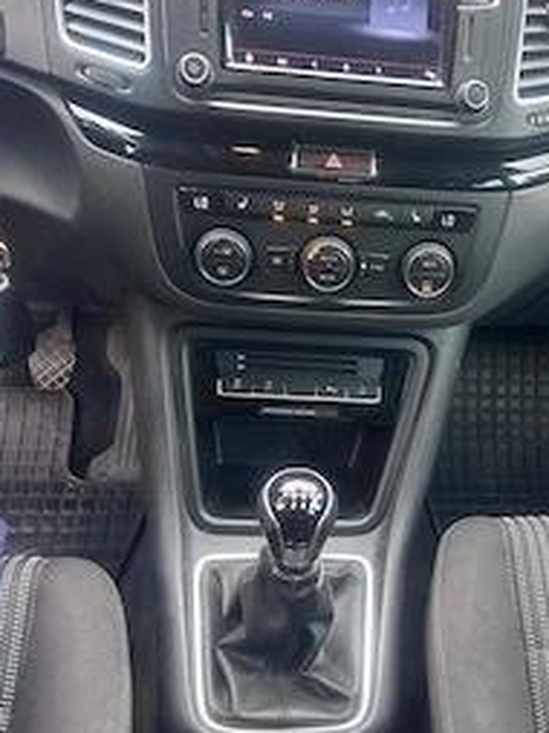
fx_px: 868
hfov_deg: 34.4
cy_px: 444
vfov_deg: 45.5
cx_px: 402
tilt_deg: -42.2
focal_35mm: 41
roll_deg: -10.3
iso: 160
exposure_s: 1/51
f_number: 1.5
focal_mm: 5.7
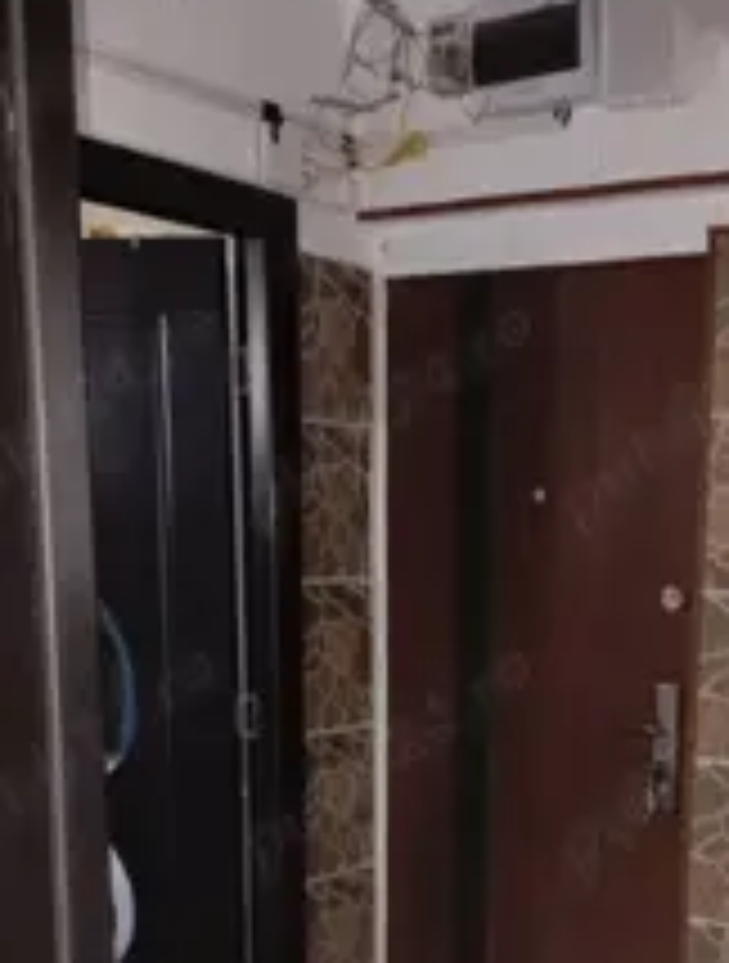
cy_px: 828
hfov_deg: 27.8
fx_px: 1451
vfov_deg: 35.0
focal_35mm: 52
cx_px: 544
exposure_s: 1/10
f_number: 1.8
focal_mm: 4.27
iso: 1106
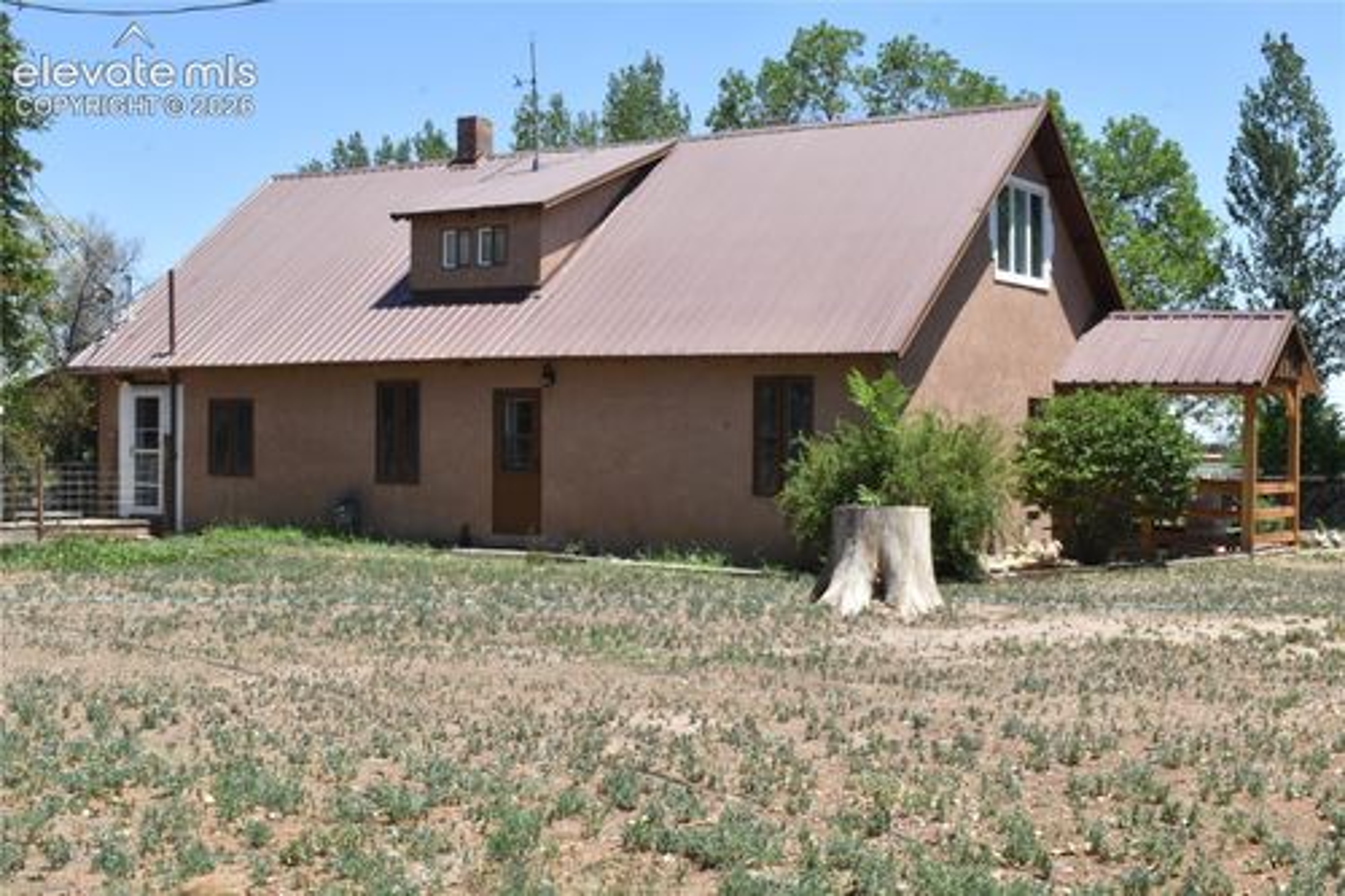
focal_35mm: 46
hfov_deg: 42.3
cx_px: 672
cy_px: 448
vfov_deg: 28.9
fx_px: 1737
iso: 800
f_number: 29
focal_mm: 31
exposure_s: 1/200
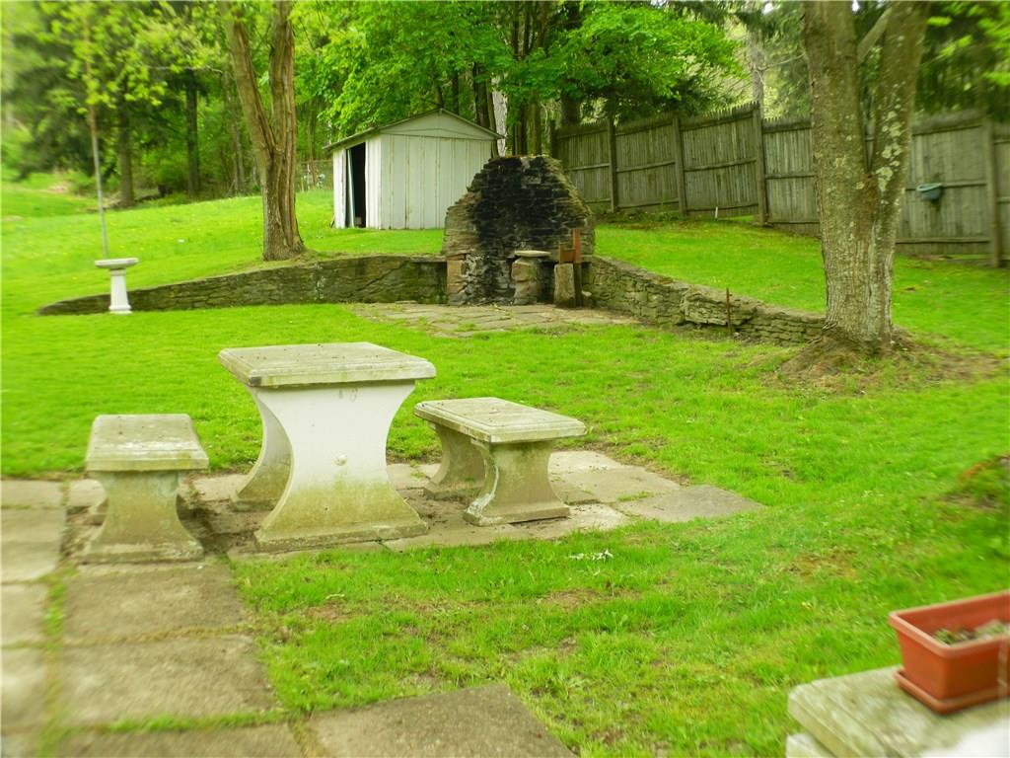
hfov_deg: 40.4
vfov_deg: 30.9
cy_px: 379
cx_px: 505
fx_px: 1371
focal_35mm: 47
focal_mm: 8.4
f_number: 3.6
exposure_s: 1/50
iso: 80
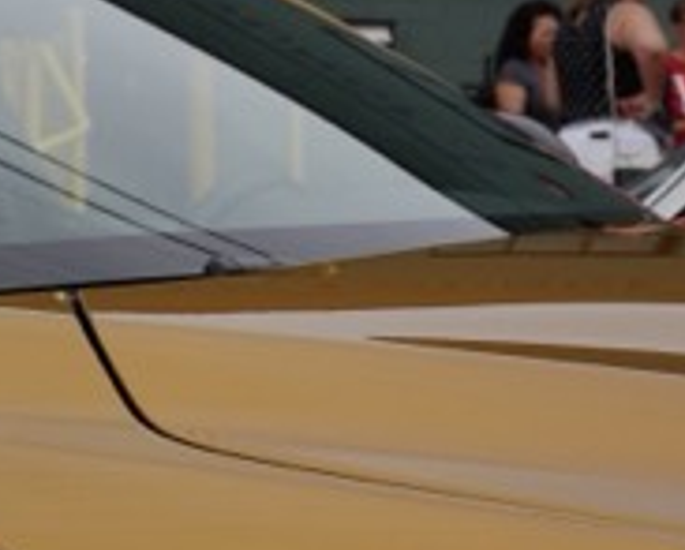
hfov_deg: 21.4
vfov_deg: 17.5
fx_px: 1777
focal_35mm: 88
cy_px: 131
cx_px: 90
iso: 100
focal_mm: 19
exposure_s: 1/320
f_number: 5
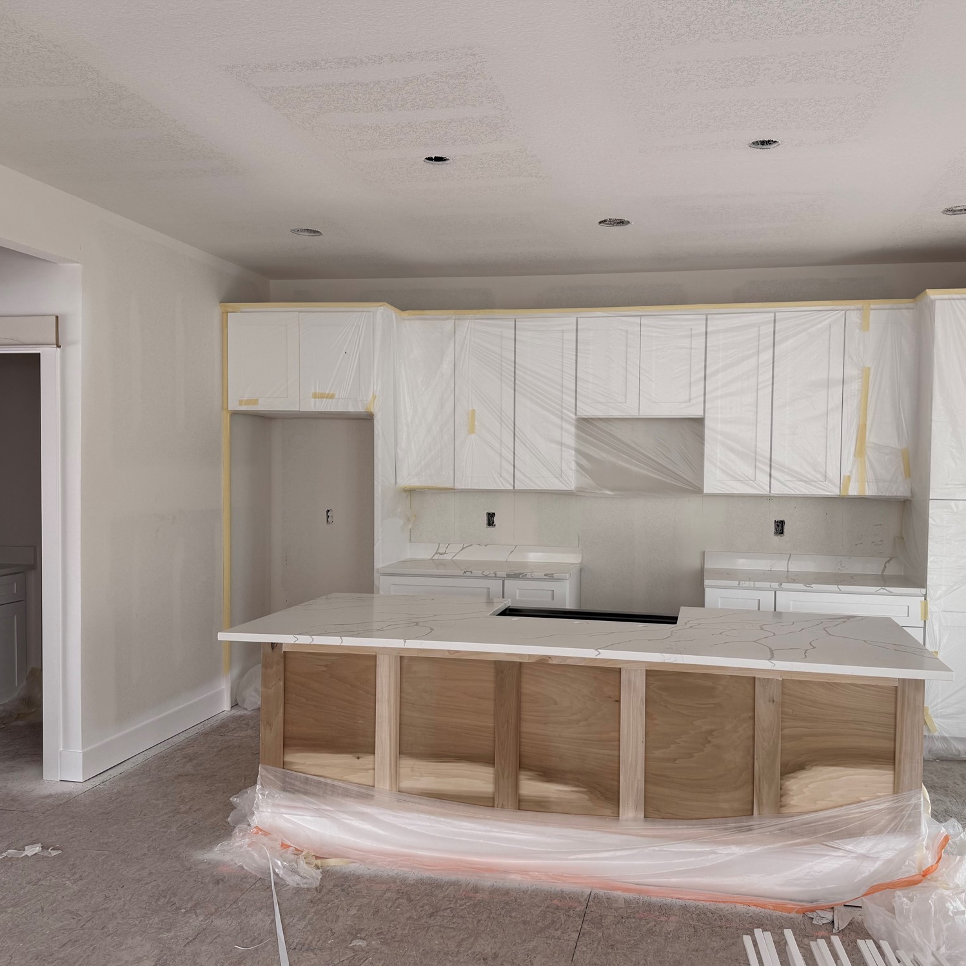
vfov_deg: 55.6
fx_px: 916
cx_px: 540
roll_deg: -0.2
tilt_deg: -2.7
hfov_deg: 55.5
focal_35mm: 29
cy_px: 493
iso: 80
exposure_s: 1/121
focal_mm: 6.76
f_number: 1.78
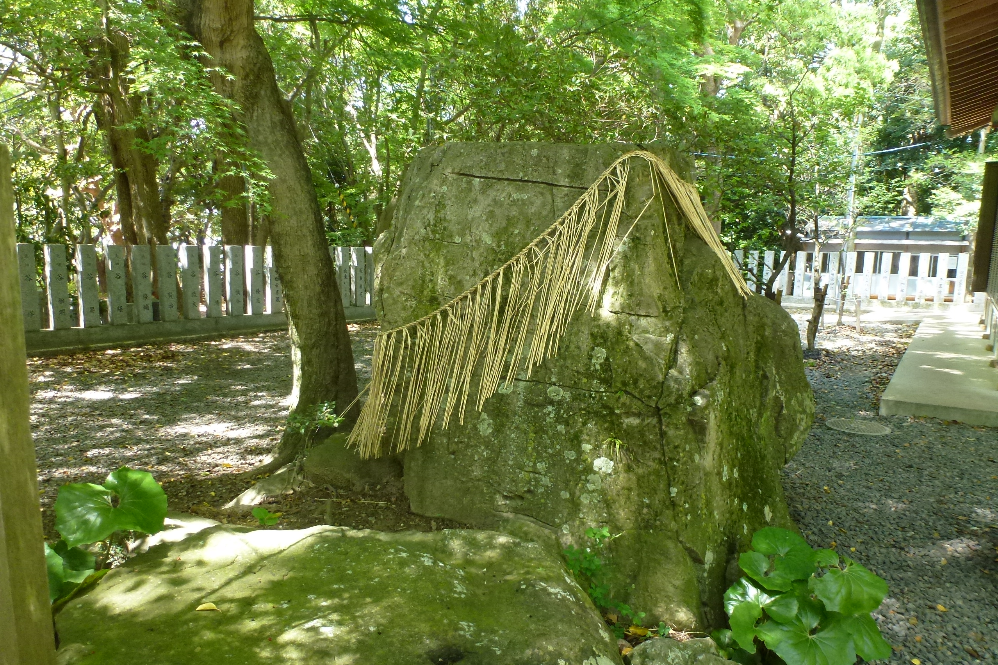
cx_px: 499
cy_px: 372
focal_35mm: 25
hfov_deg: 71.5
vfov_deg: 51.2
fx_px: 693
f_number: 3.3
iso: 320
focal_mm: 4.3
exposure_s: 1/60
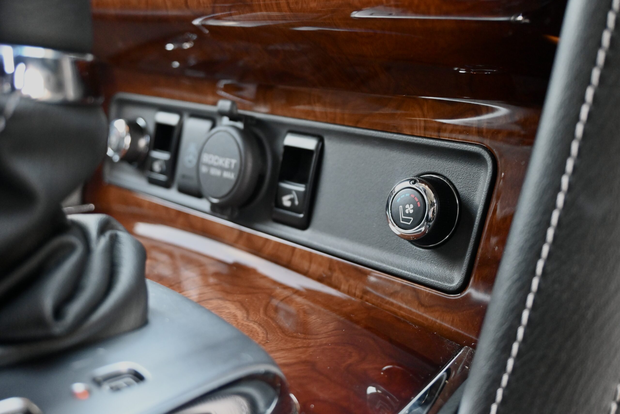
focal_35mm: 39
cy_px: 207
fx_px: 672
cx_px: 310
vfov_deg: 34.2
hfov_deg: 49.6
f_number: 4.5
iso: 3200
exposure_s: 1/125
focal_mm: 26
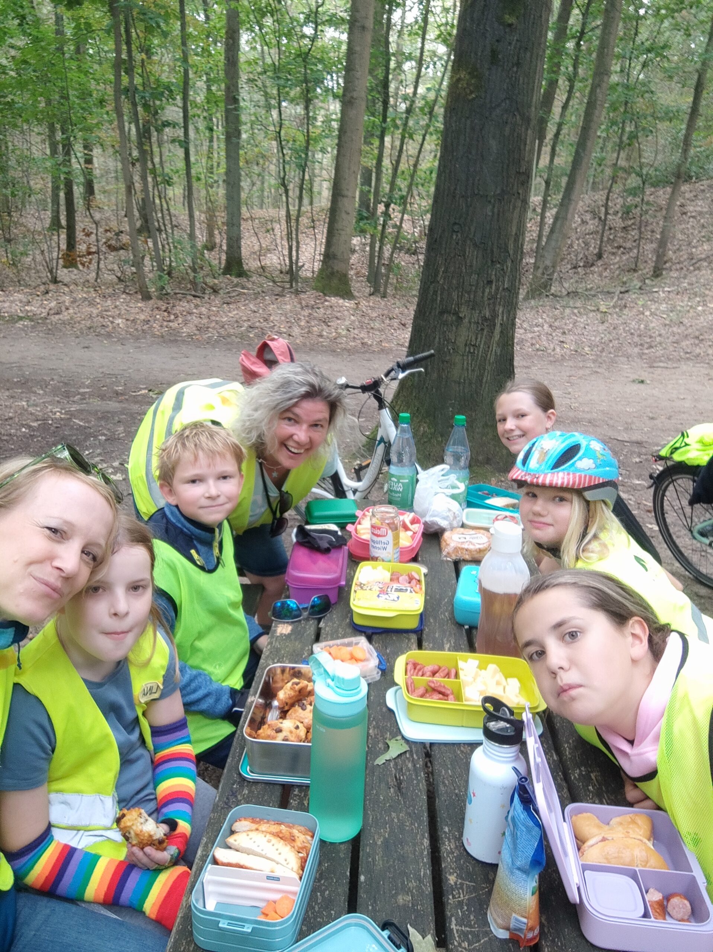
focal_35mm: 26
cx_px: 356
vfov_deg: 67.3
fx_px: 715
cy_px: 476
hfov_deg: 53.0
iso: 100
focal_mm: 3.14
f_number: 2.24
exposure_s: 1/33
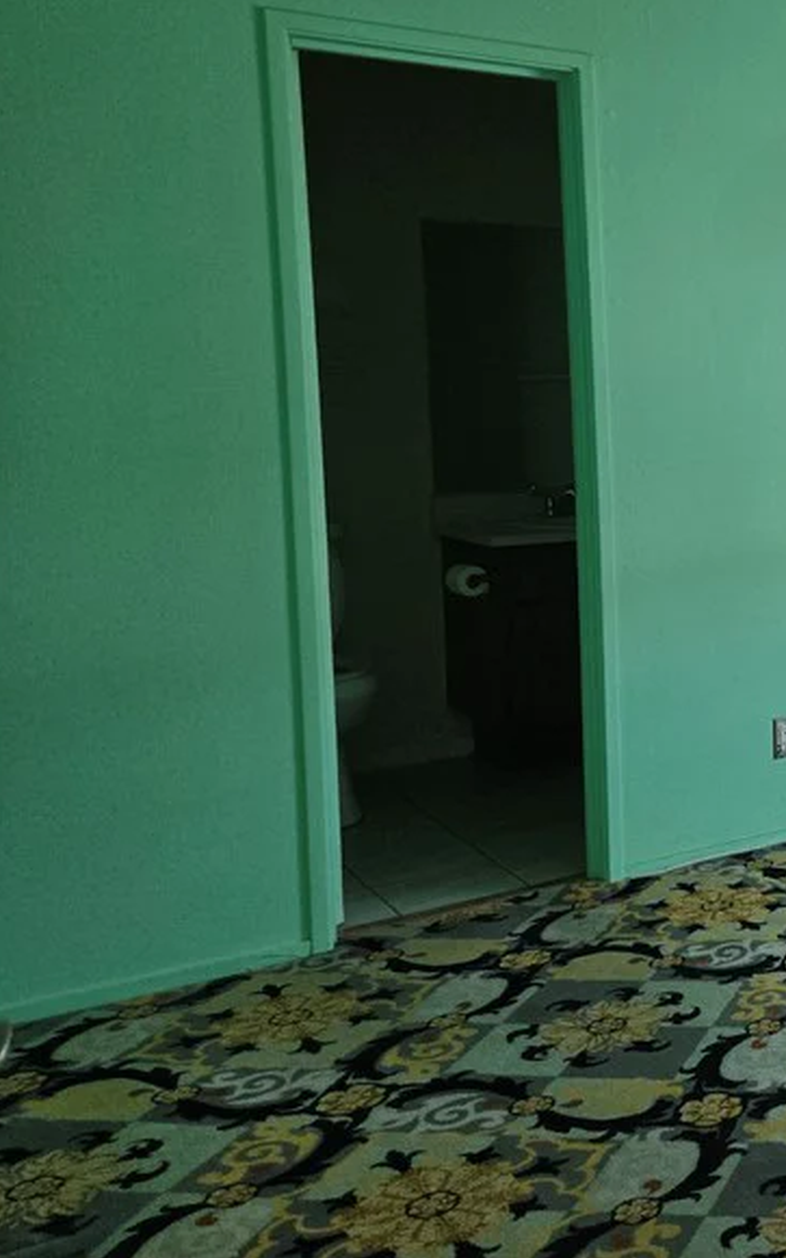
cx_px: 1089
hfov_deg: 24.8
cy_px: 498
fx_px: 1474
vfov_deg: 45.9
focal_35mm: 43
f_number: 1.8
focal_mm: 5.4
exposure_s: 1/180
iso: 160
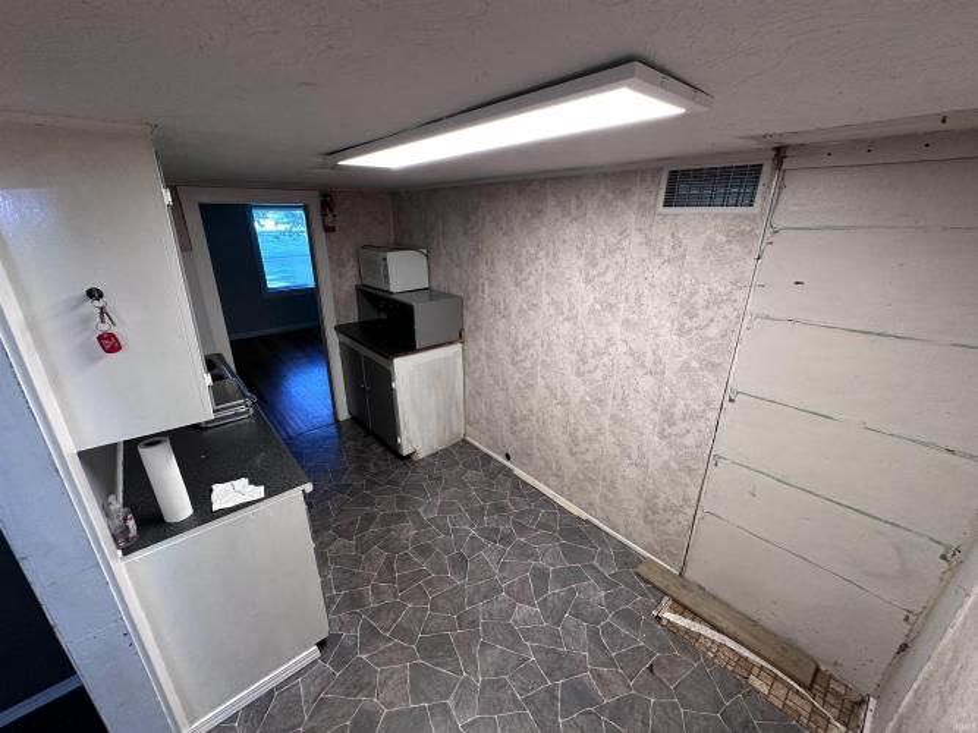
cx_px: 489
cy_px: 366
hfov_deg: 102.1
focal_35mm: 14
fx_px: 395
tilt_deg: -21.0
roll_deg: -0.7
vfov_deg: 85.7
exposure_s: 1/120
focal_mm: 2.22
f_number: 2.2
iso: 250
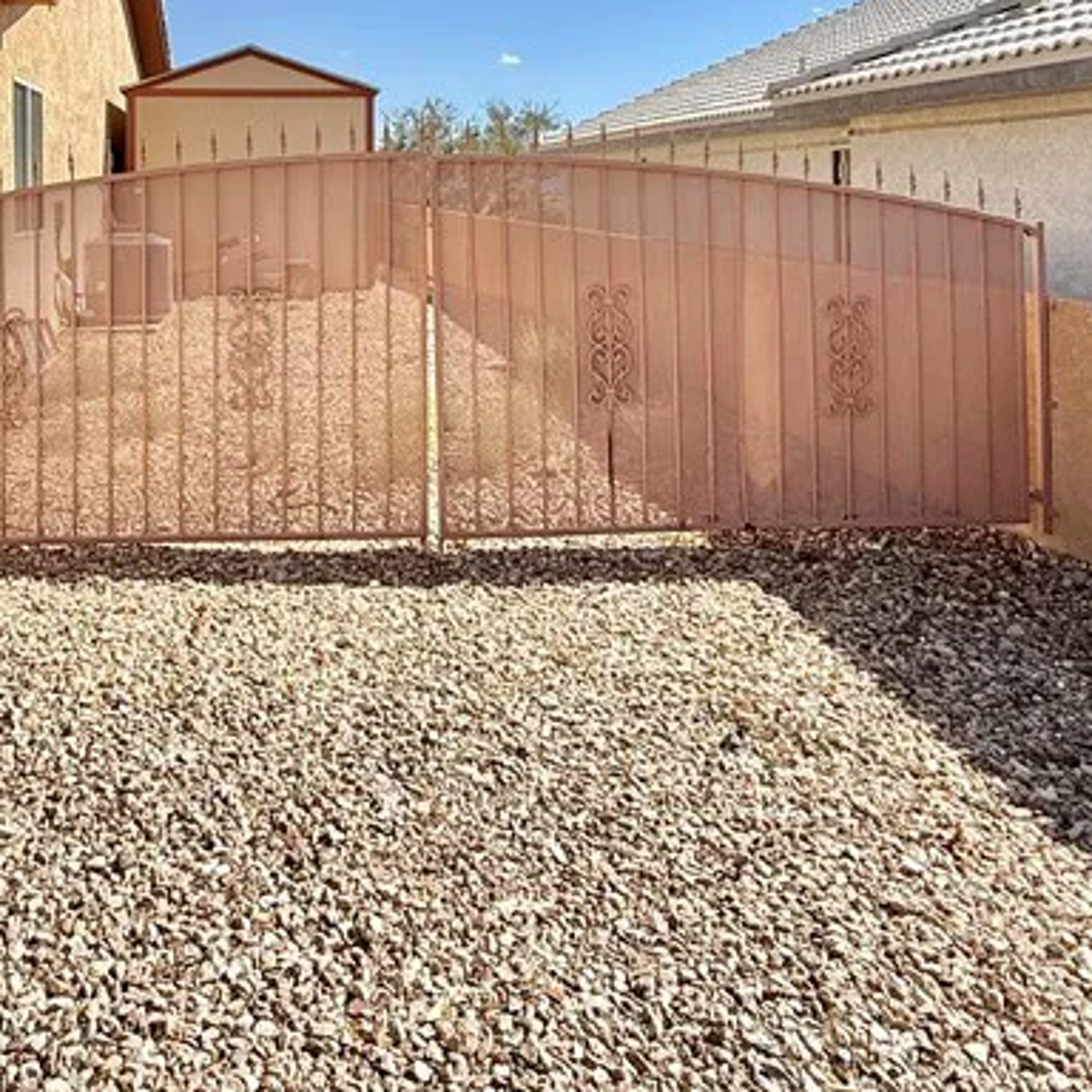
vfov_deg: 46.7
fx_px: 1178
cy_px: 196
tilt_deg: +0.0
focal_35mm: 33
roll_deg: +0.9
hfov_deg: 48.0
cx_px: 287
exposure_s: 1/2976
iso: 50
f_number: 2.2
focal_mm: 2.22
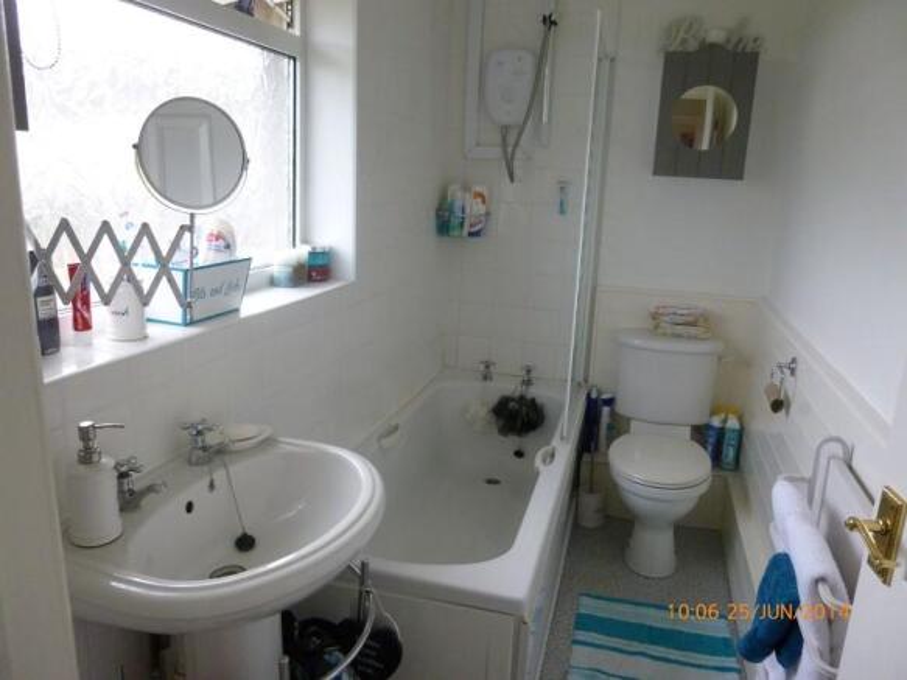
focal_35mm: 25
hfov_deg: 69.4
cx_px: 454
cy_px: 340
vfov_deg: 54.9
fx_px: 655
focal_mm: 4.5
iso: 400
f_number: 3.1
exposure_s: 1/250
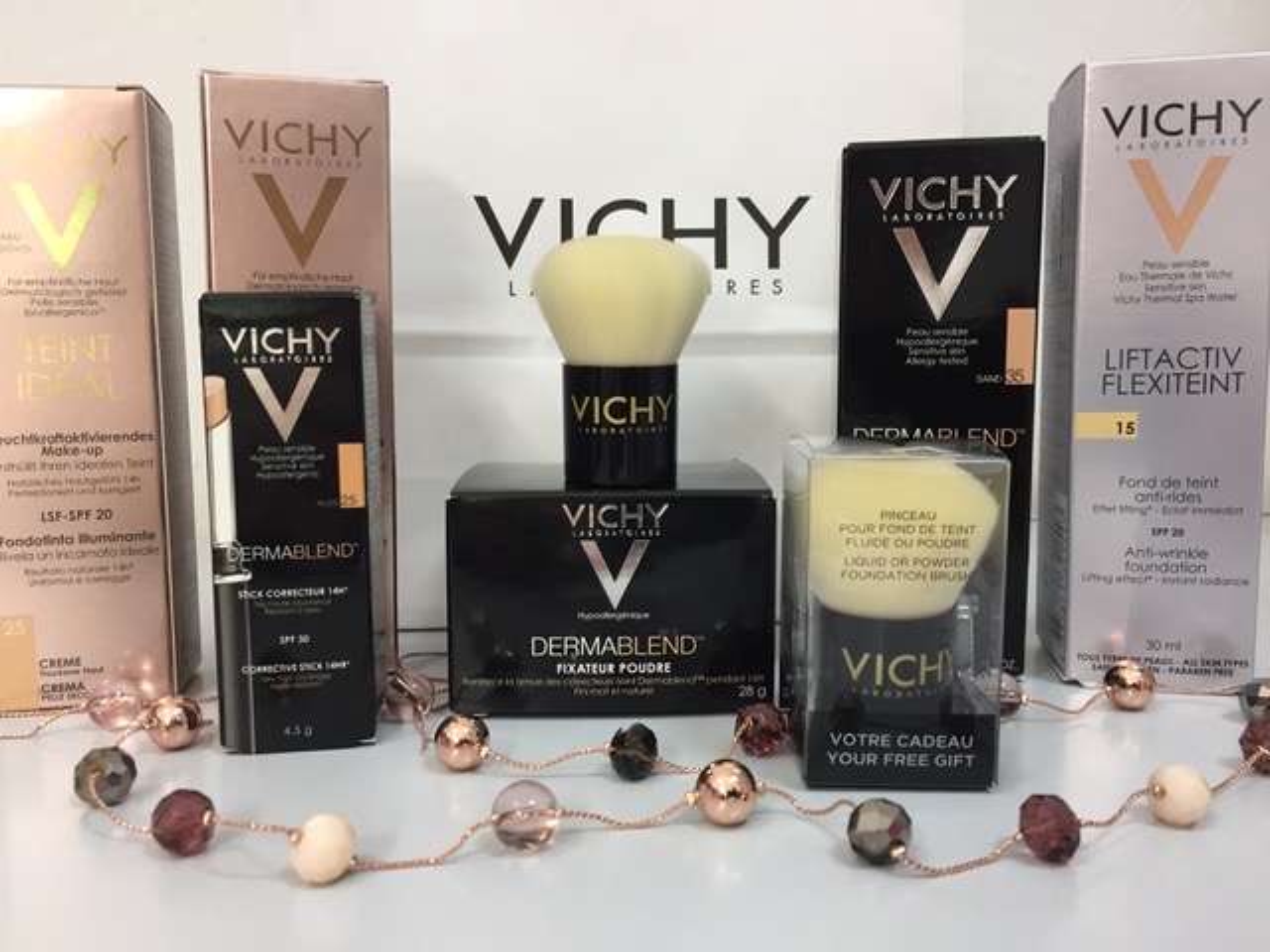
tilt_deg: -6.1
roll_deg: -1.1
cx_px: 635
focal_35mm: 29
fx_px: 1064
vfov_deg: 48.2
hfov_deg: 61.7
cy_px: 476
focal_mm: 4.15
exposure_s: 1/33
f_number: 2.2
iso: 64
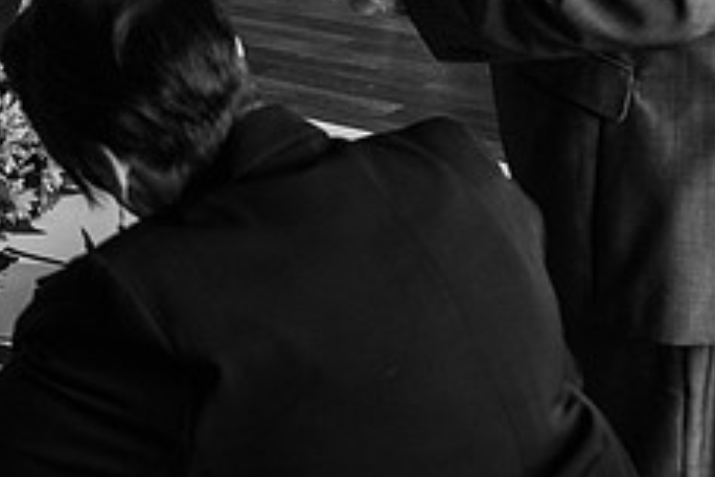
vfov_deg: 16.3
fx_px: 1589
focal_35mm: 80
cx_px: 28
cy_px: -119
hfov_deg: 24.4
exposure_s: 1/200
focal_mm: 31.5
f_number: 4
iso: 800
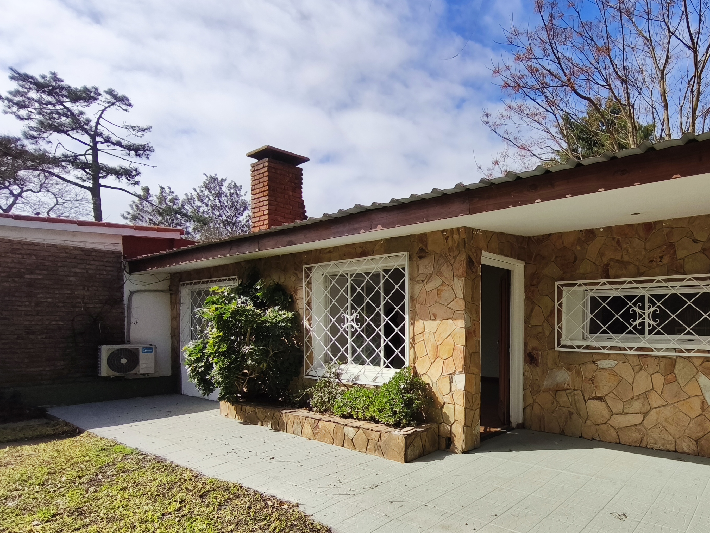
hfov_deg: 72.3
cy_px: 338
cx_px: 512
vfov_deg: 60.1
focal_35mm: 22
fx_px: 451
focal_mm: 1.91
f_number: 2.2
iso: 50
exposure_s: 1/2506
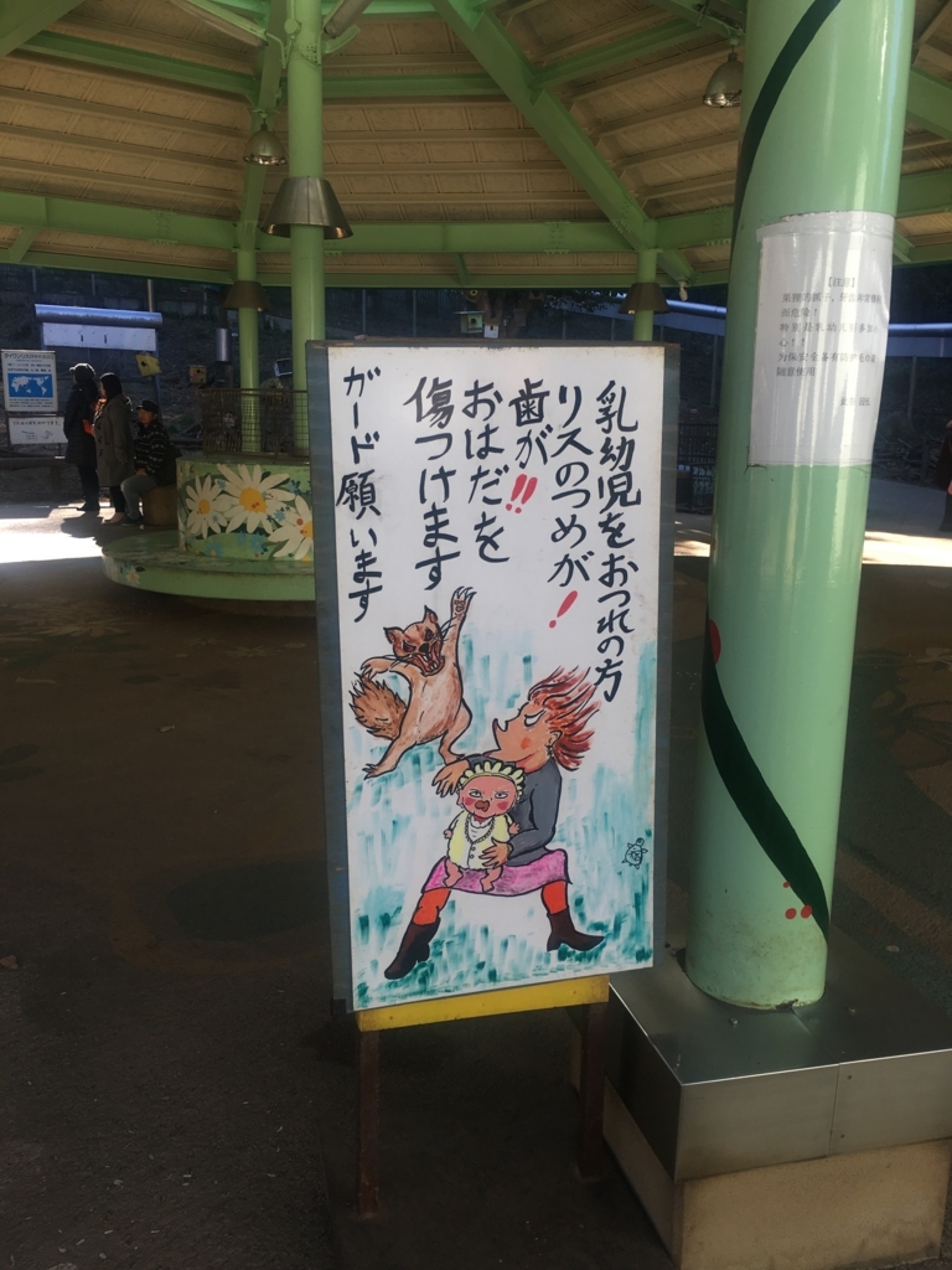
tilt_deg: -11.7
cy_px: 635
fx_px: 1063
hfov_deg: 48.2
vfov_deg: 61.7
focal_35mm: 29
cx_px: 476
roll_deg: -0.9
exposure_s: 1/273
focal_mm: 4.15
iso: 25
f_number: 2.2
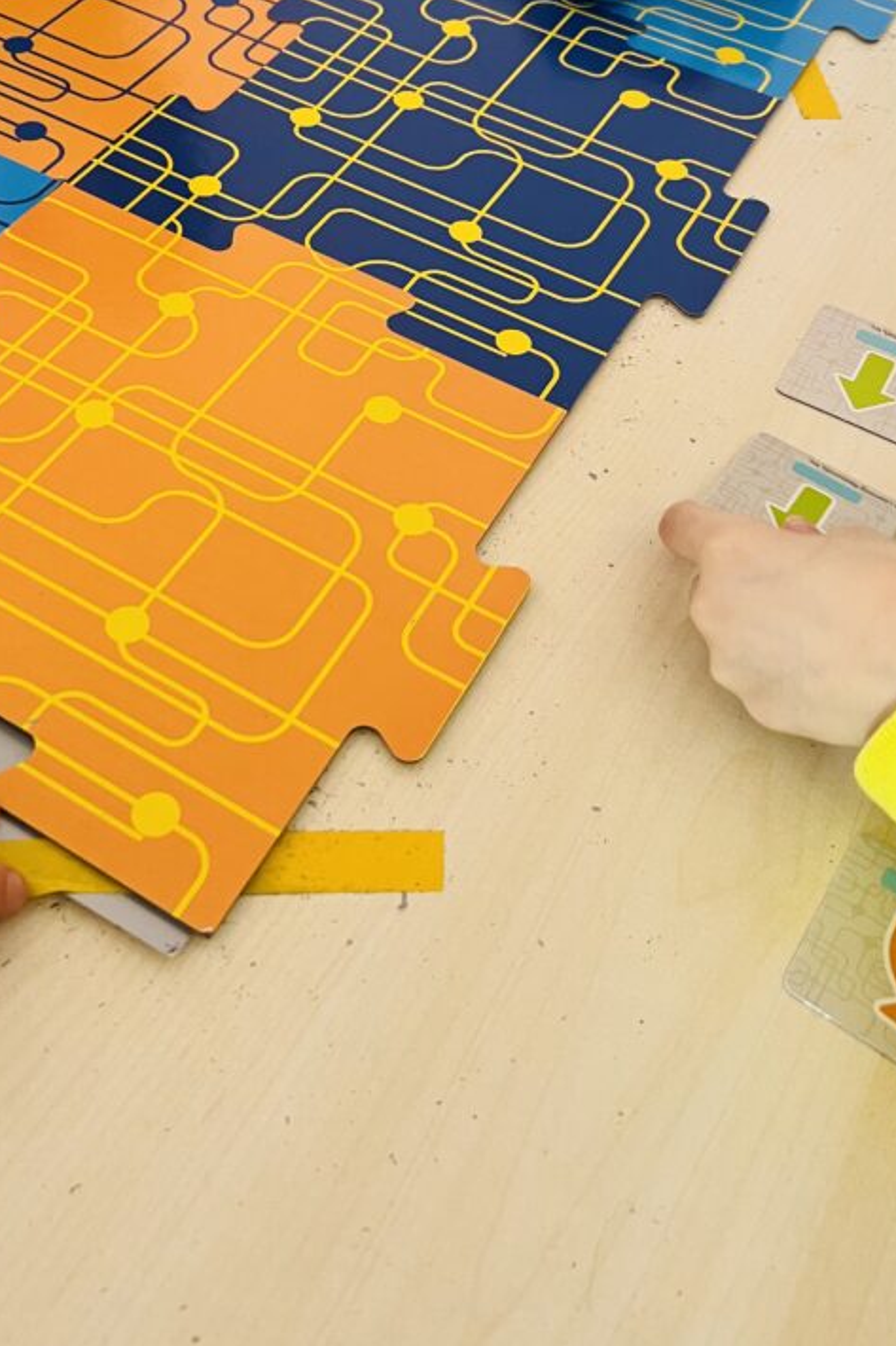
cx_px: 341
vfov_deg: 48.3
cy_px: 392
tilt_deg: -46.8
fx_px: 1457
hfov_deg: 34.0
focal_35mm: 39
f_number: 1.5
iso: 125
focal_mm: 5.7
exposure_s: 1/83
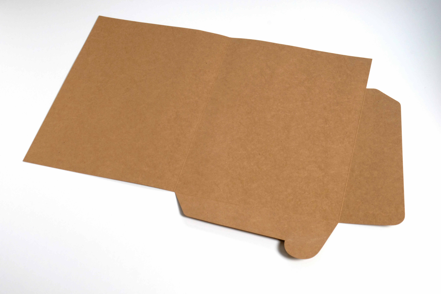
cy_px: 147
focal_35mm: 61
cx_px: 220
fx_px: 747
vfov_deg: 22.3
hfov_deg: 32.9
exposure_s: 1/60
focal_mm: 40.7
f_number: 18
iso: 400
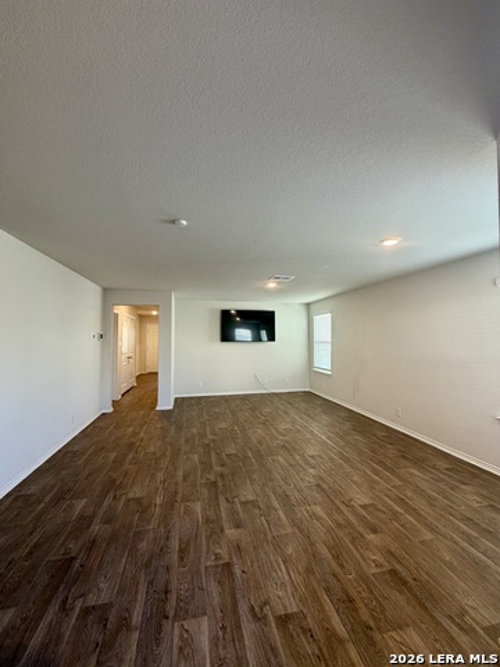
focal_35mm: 14
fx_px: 270
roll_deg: -0.1
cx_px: 250
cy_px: 334
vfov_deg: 102.1
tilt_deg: +1.5
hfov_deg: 85.7
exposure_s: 1/60
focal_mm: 2.22
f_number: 2.2
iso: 160
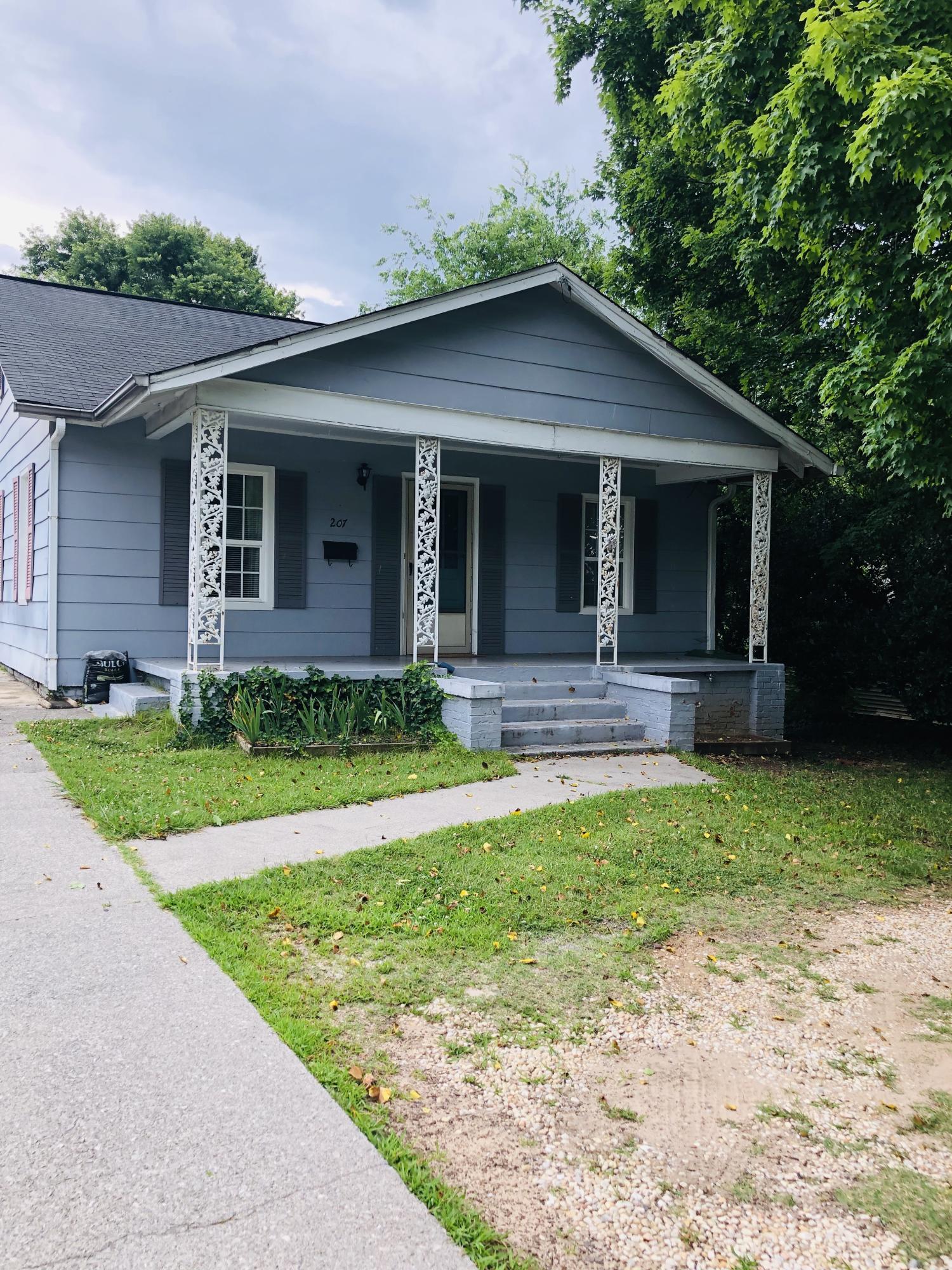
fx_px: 1027
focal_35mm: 28
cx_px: 476
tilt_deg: -1.8
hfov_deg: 49.7
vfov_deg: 63.4
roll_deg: -0.9
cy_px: 635
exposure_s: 1/245
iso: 20
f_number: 1.8
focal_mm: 4
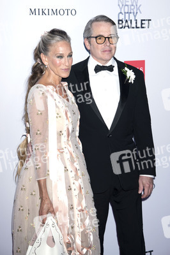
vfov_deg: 28.9
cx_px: 85
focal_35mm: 70
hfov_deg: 19.4
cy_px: 128
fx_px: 497
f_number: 5.6
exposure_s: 1/200
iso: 640
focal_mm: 70
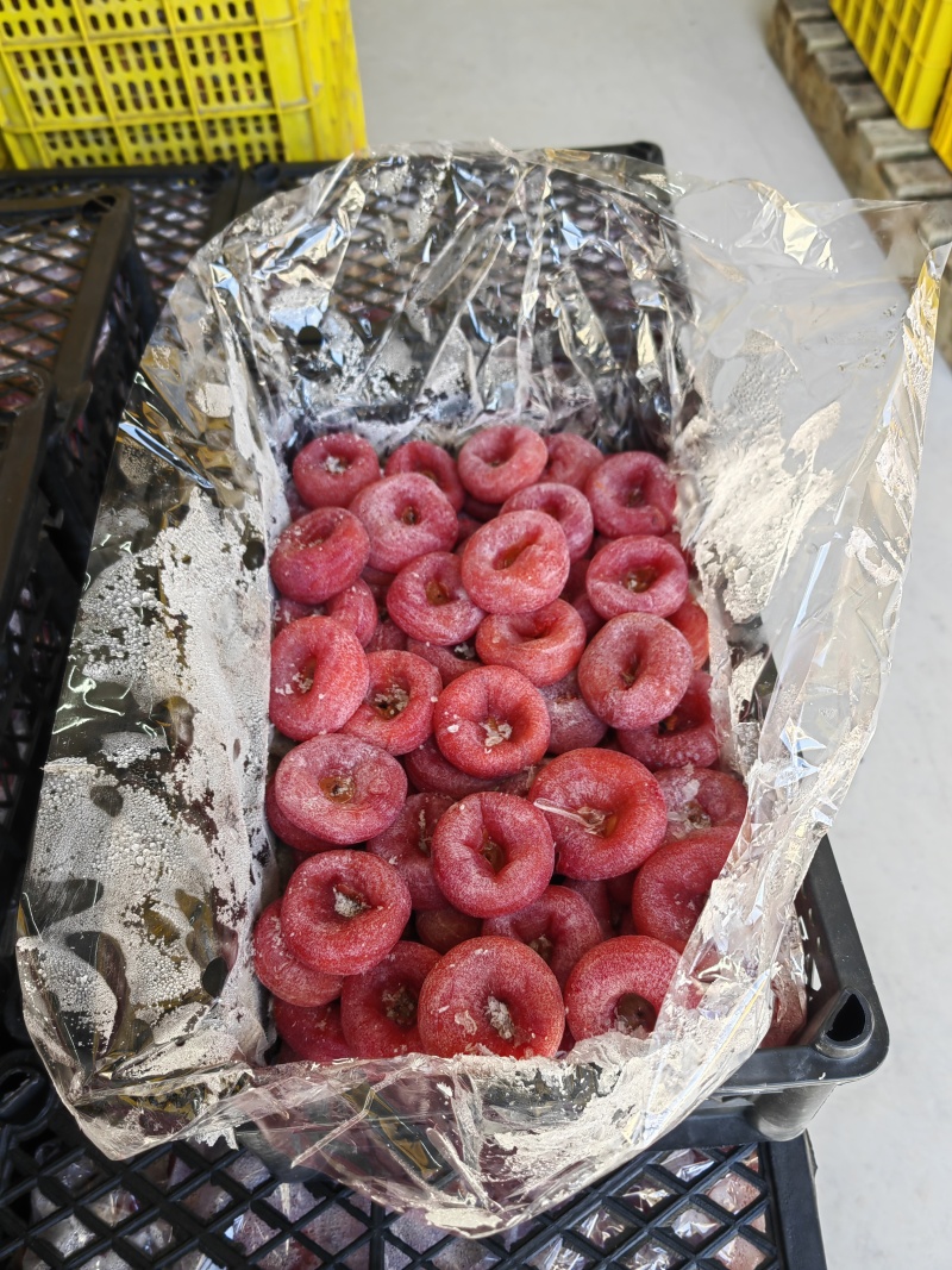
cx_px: 476
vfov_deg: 65.3
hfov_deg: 51.3
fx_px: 990
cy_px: 635
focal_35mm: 27
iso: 50
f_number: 1.8
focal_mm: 5.54
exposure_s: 1/138
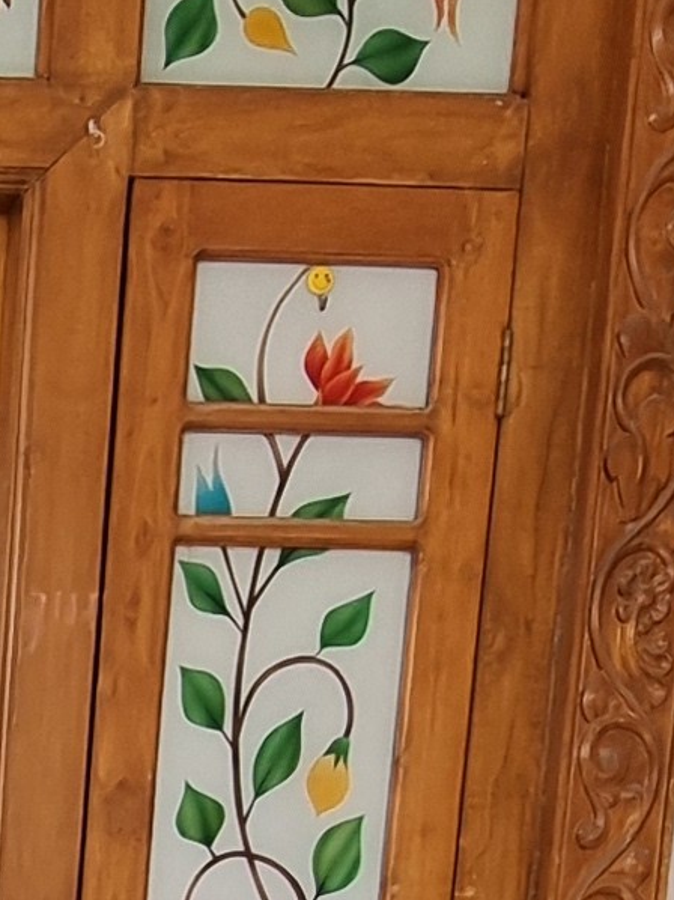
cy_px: 1454
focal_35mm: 87
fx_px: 2260
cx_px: -587
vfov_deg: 19.0
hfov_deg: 14.6
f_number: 2.2
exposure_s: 1/100
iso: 80
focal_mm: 2.2
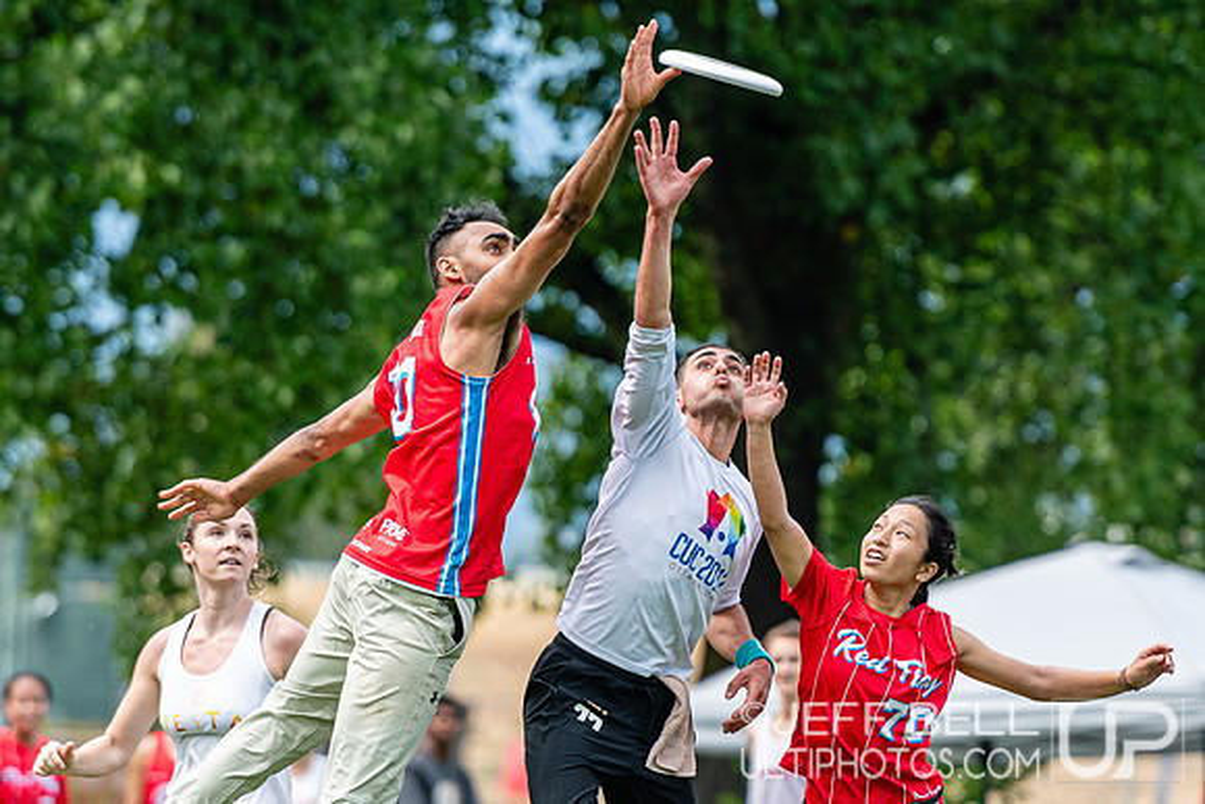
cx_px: 680
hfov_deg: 4.1
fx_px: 16949
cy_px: 443
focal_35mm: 506
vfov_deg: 2.7
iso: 250
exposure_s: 1/2000
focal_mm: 200
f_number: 3.2
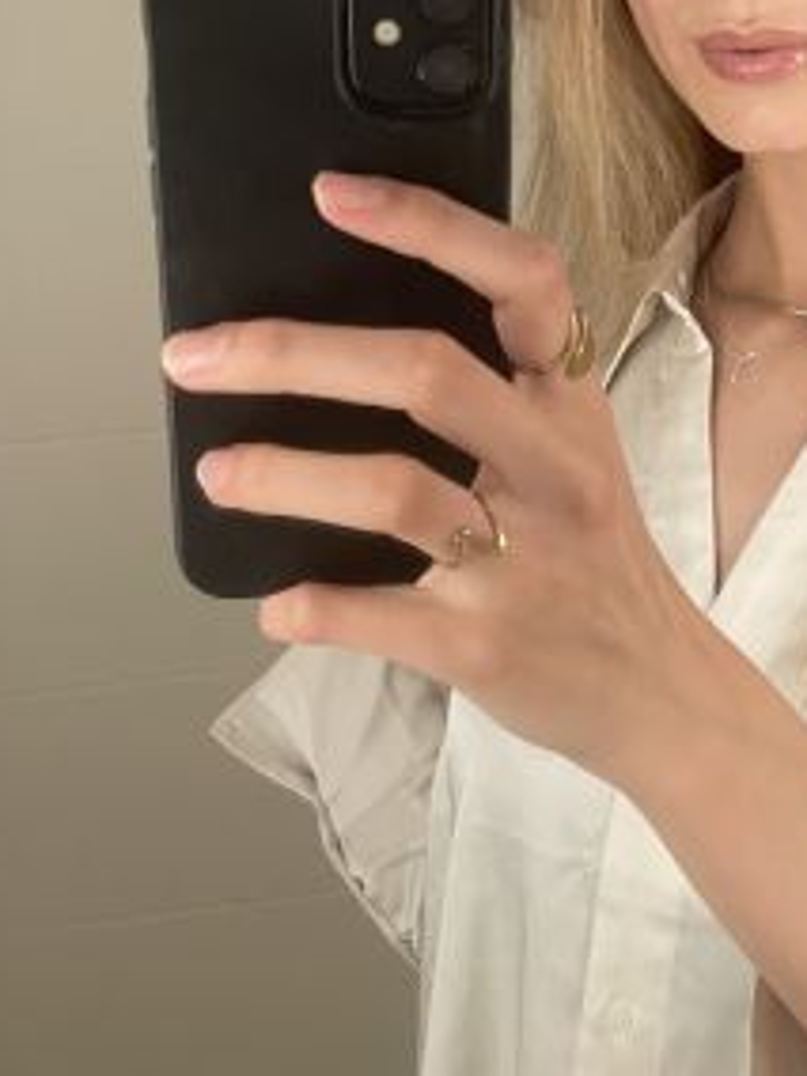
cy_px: 398
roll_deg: +3.8
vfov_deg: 34.7
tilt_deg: -8.4
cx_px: 678
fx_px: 1710
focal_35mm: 55
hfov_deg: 25.9
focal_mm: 4.2
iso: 320
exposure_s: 1/50
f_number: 1.6
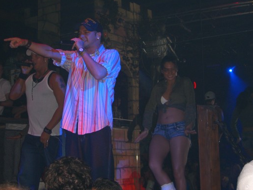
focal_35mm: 67
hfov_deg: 28.9
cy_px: 98
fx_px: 490
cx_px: 107
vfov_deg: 21.9
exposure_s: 1/60
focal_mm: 11.8
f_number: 3.6
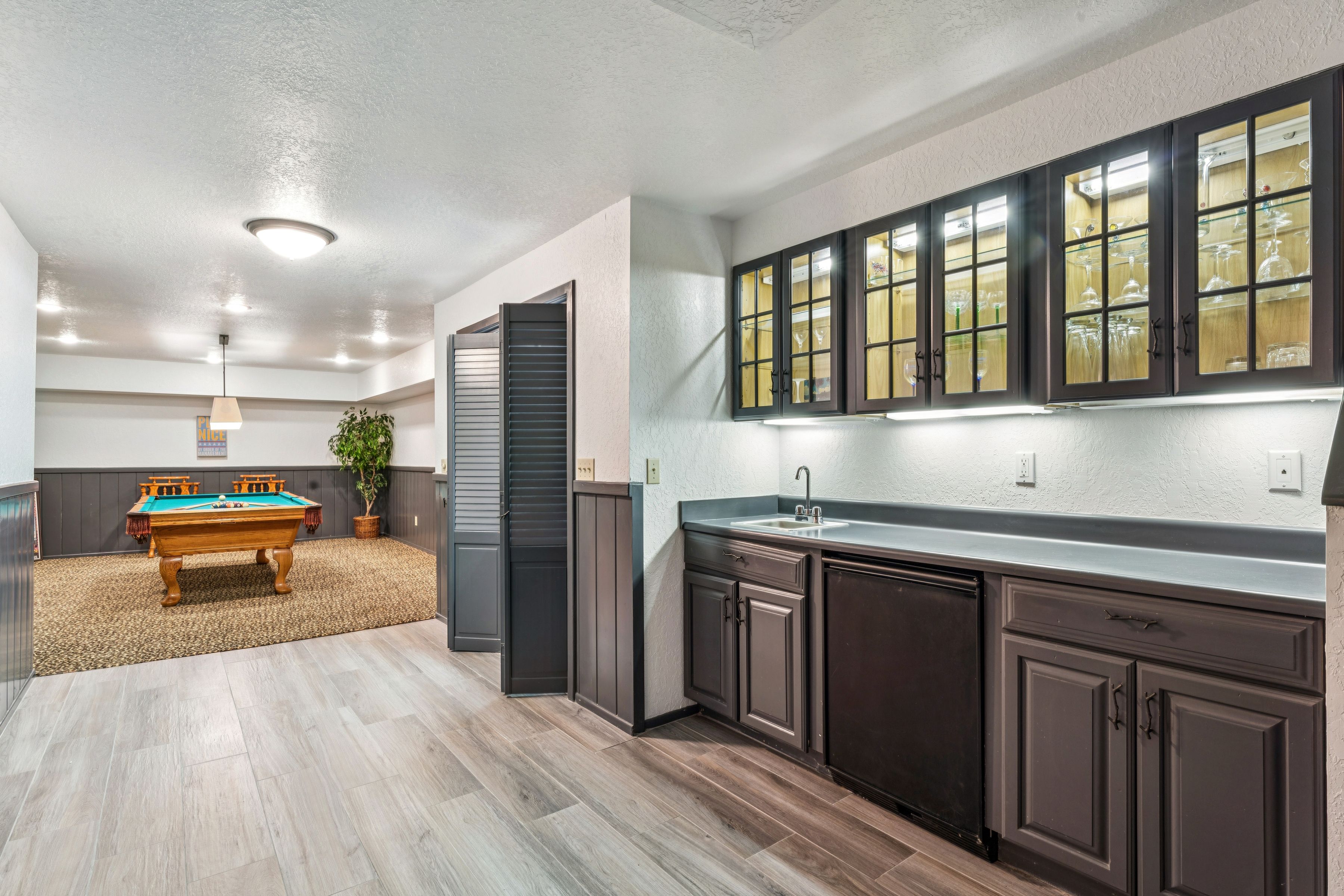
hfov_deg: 90.3
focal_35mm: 18
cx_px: 672
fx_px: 668
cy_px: 448
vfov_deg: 67.7
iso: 100
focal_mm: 17.9
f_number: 13
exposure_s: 3.2
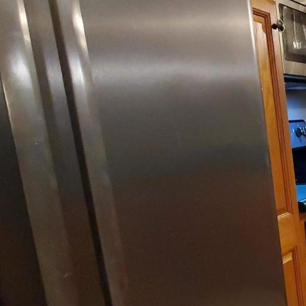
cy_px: 192
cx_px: 429
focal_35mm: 45
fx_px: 450
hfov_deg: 28.4
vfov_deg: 37.3
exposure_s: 1/39
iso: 500
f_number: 2.2
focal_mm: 1.8
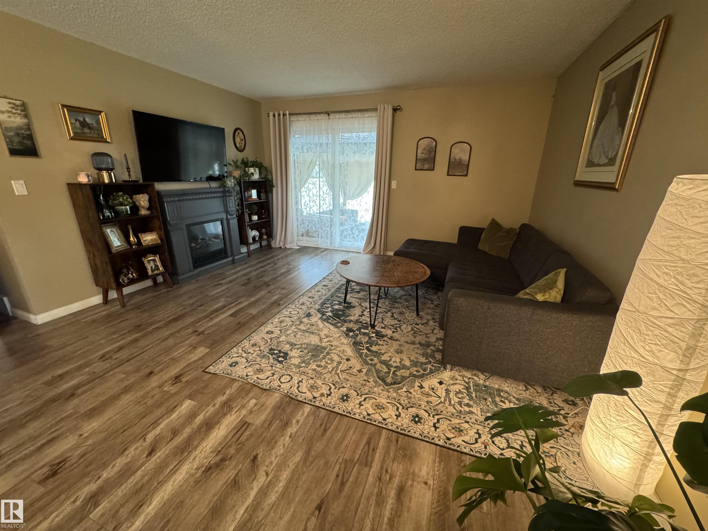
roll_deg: -1.0
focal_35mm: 14
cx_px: 354
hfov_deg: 102.1
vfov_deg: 85.7
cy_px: 266
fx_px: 286
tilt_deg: -18.4
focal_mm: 2.22
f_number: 2.2
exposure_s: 1/60
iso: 1000
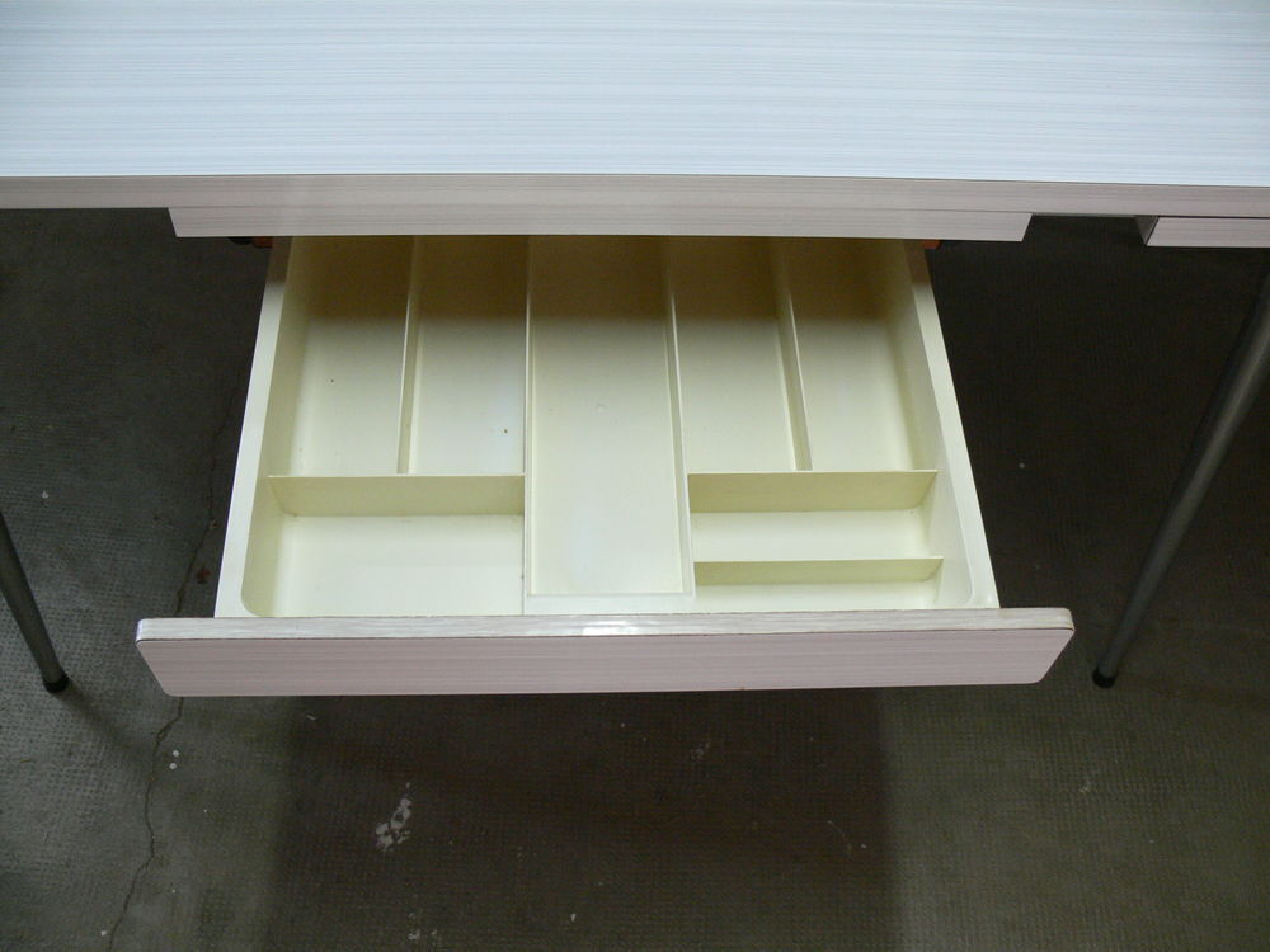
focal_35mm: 35
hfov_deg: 52.6
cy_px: 476
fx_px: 1284
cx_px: 635
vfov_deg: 40.7
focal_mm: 7.4
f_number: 2.8
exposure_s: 1/25
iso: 200
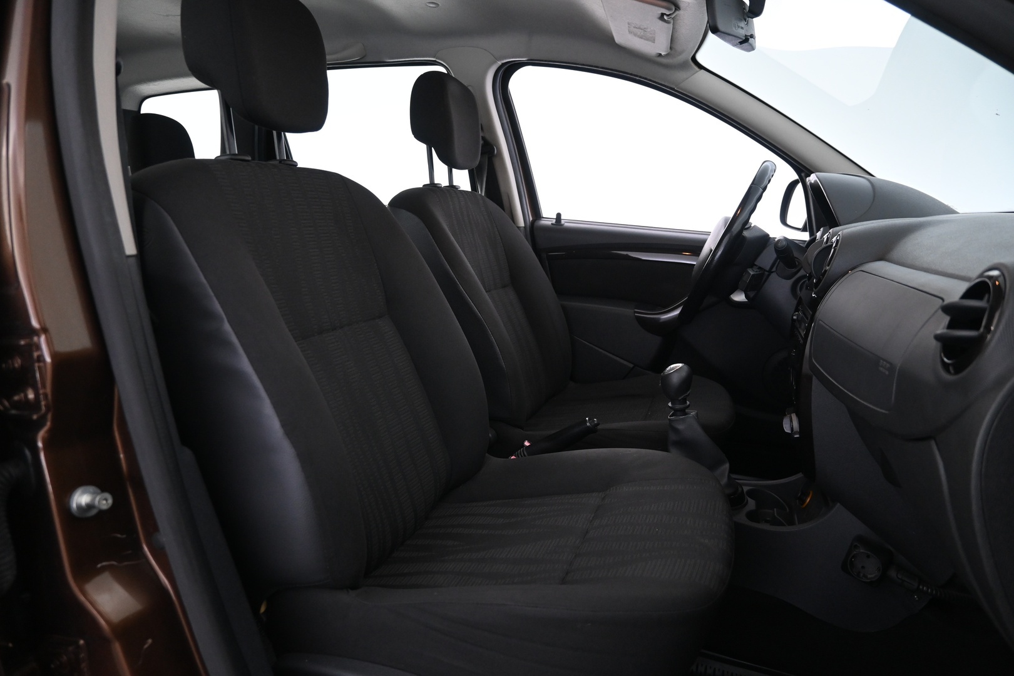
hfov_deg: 73.7
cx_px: 507
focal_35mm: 24
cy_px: 338
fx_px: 676
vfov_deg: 53.1
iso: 1400
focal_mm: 16
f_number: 3.5
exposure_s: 1/25
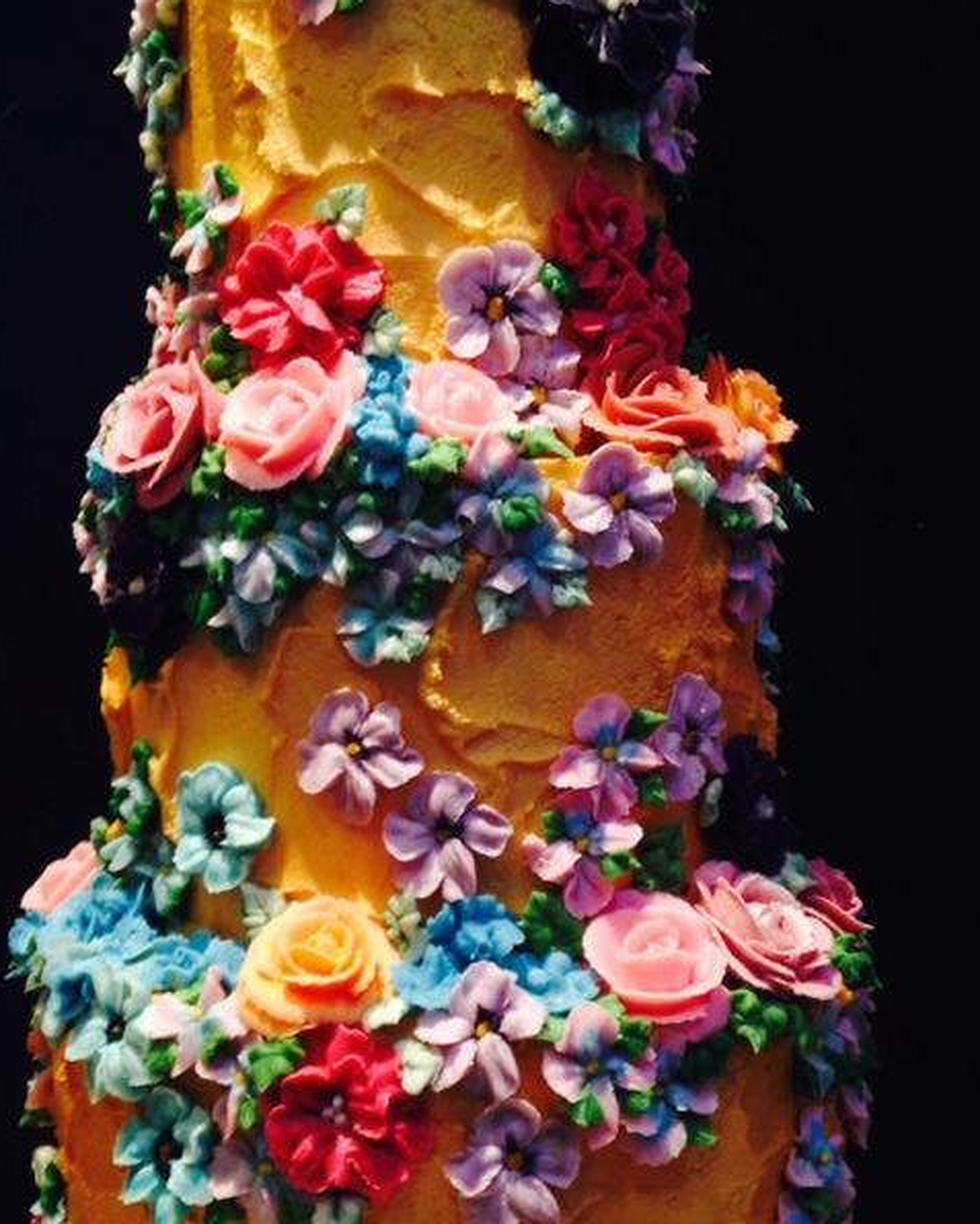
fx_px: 1957
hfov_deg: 28.1
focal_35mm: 54
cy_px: 723
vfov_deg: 34.6
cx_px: 399
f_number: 2.4
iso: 64
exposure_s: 1/20
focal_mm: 4.12
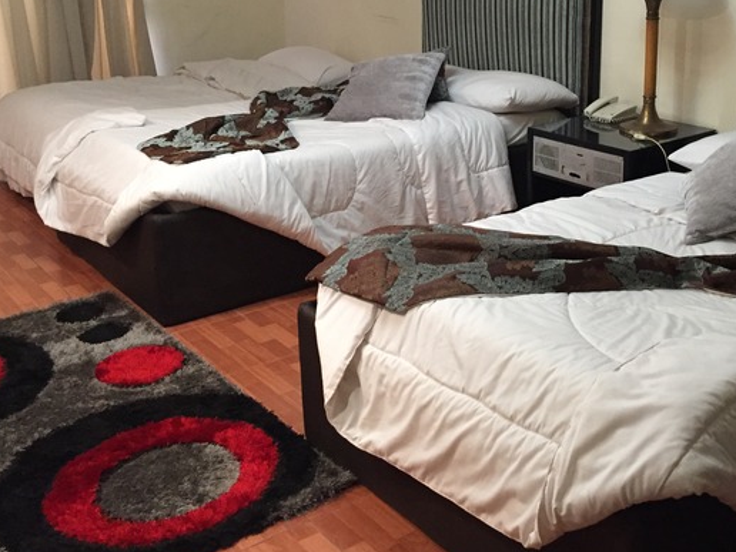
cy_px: 150
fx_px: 957
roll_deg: -0.6
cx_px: 489
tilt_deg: -14.0
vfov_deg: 31.7
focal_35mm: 45
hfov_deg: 41.5
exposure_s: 1/20
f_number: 2.2
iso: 250
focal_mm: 4.15
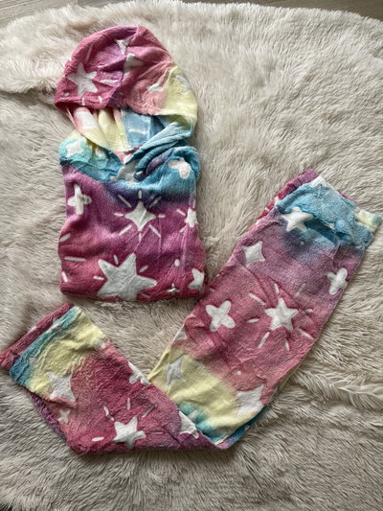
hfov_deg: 53.1
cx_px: 192
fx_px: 383
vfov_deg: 67.3
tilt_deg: -85.8
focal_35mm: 26
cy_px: 256
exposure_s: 1/121
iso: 125
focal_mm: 5.1
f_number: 1.6
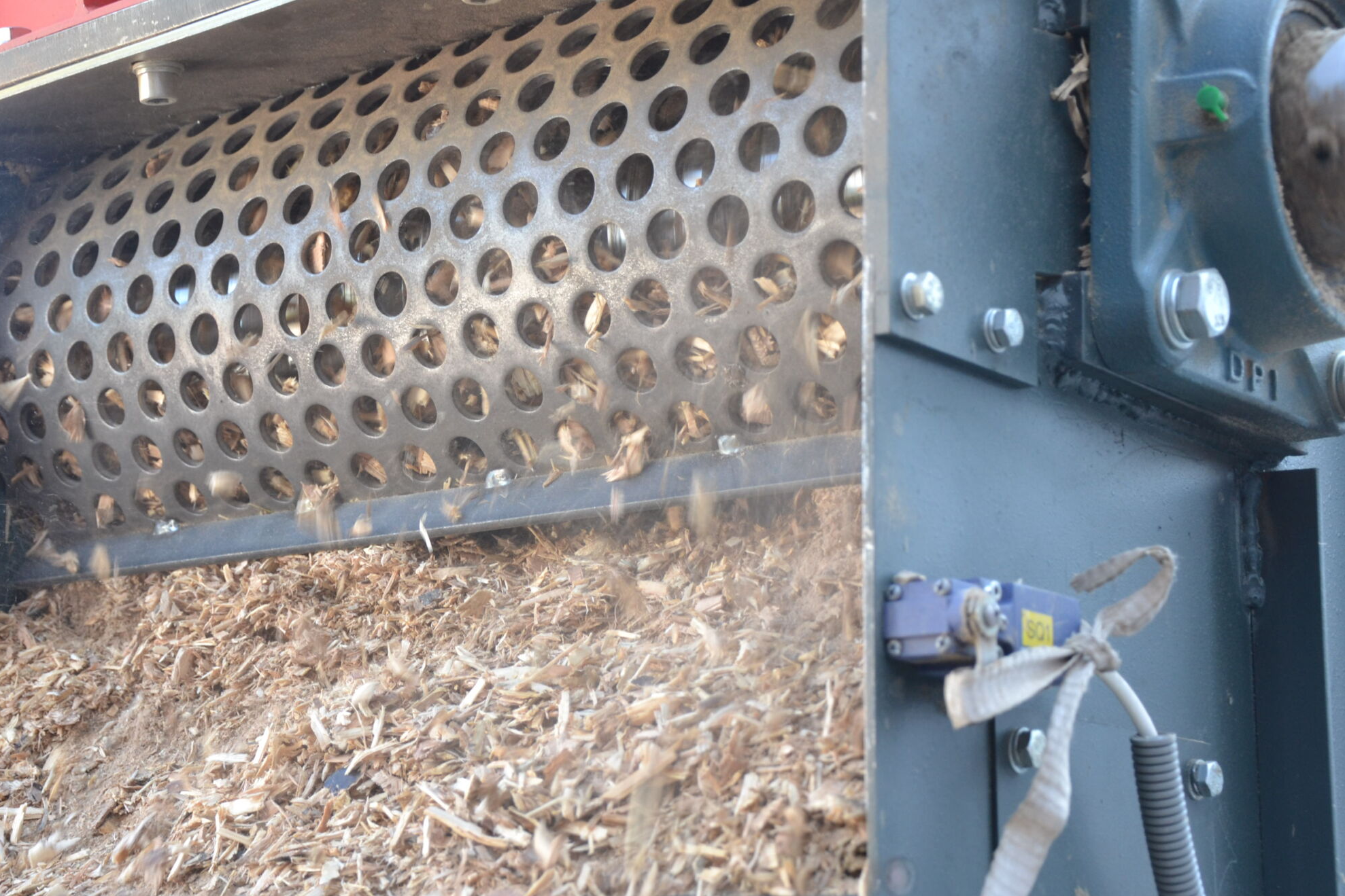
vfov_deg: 20.6
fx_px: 2466
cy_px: 509
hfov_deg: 30.4
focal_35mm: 66
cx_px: 520
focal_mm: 34
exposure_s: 1/100
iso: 400
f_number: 5
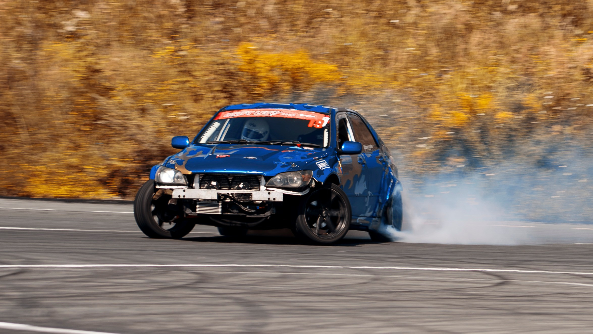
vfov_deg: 2.9
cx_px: 380
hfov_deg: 5.1
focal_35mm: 421
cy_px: 187
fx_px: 6621
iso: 100
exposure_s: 1/125
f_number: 10
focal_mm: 160
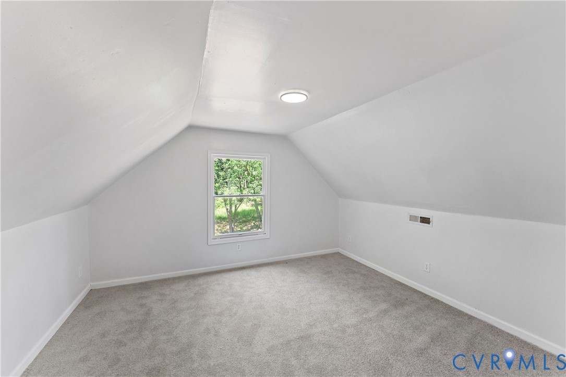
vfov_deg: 81.2
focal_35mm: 14
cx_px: 283
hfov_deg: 104.2
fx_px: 220
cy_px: 188
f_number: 10
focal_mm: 14
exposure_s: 1/30
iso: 3200
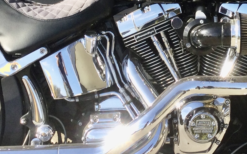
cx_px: 179
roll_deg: -2.2
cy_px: -13
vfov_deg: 12.2
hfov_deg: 19.5
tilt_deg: -21.0
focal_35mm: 106
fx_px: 713
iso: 25
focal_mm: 3.3
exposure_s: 1/443
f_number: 2.4
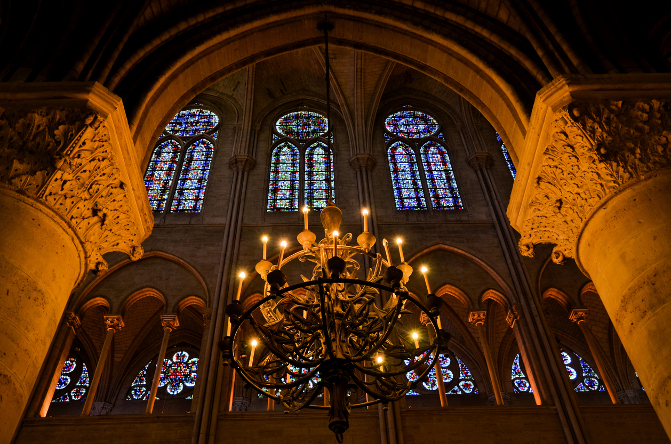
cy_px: 222
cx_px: 336
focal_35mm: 33
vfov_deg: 39.8
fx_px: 614
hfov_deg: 57.3
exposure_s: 1/4
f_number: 5.6
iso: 280
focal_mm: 22
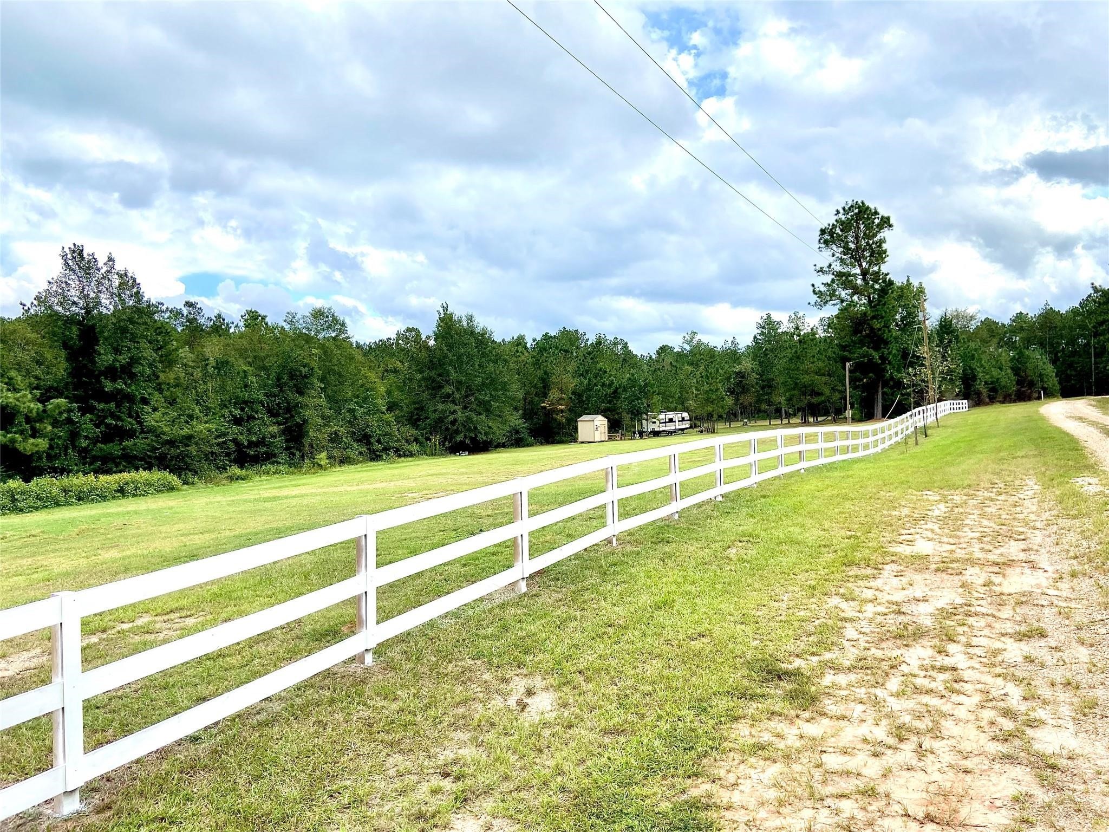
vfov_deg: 53.1
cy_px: 416
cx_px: 554
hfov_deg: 67.3
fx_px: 833
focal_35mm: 26
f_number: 1.8
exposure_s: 1/1484
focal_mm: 4.25
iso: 32
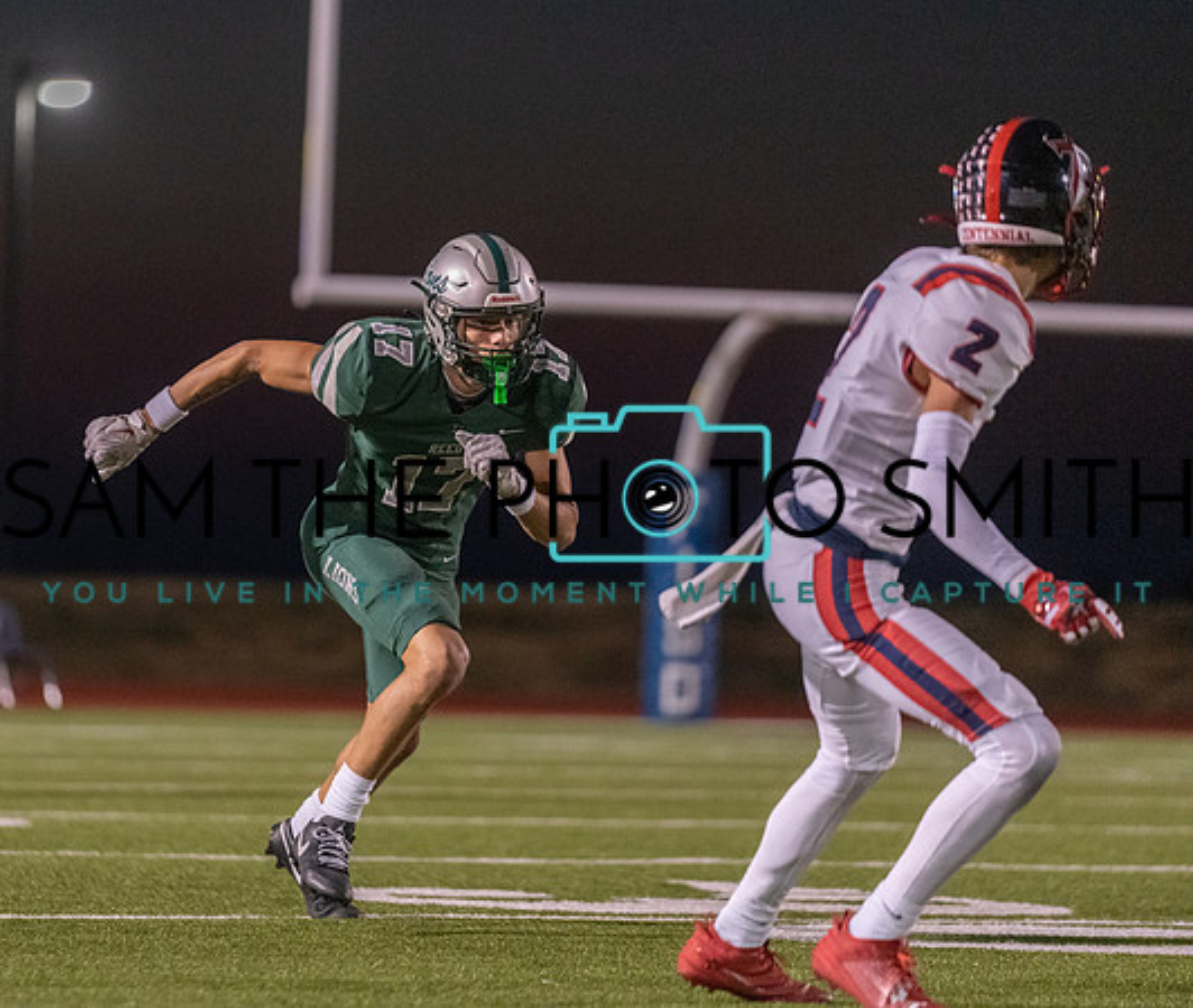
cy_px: 466
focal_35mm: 251
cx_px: 378
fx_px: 9048
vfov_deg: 6.4
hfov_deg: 7.5
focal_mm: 200
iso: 8000
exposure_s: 1/1250
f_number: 2.8
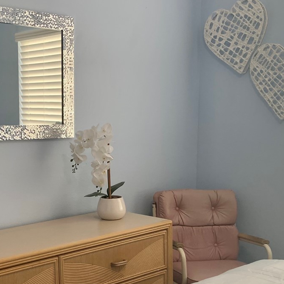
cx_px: 91
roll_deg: +0.5
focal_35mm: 55
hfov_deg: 30.8
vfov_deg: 30.9
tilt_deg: -8.9
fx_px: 511
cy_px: 184
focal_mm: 4.25
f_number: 1.8
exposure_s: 1/60
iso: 100
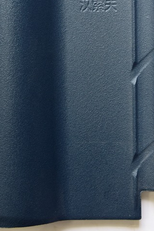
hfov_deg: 19.2
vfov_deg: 28.1
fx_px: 456
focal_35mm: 71
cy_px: 62
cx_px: 59
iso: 400
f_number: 7.1
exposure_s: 1/25
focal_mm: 25
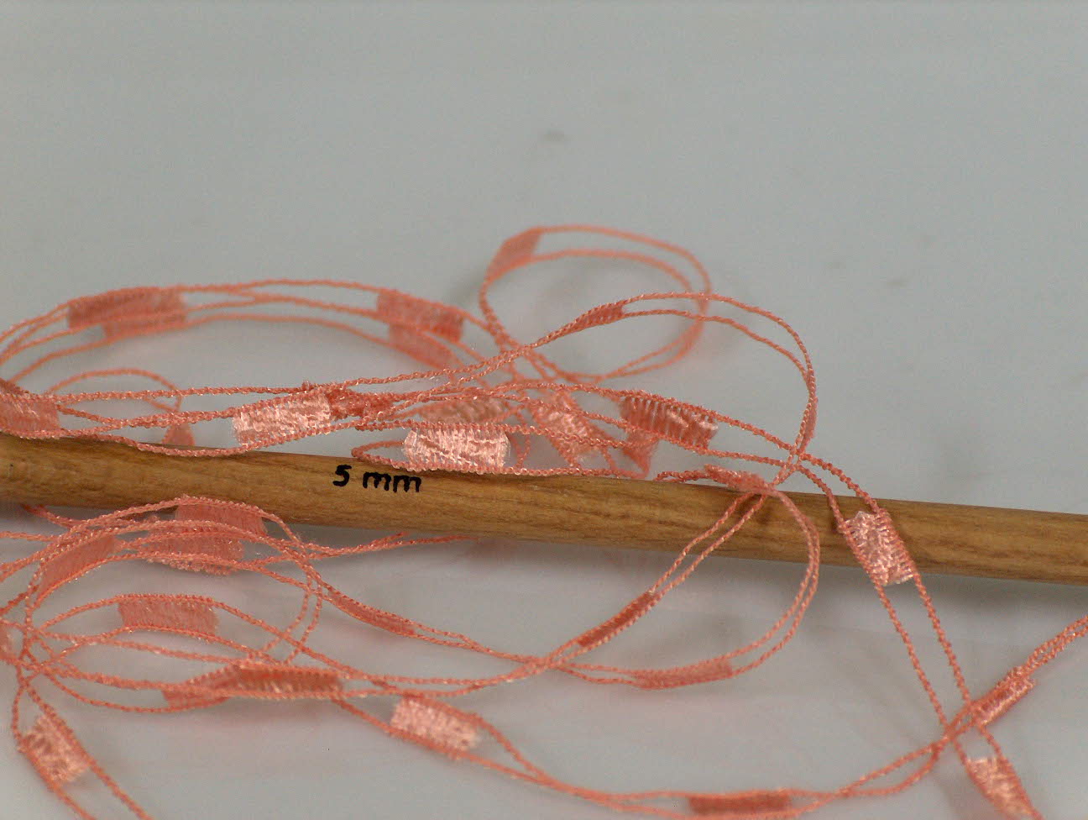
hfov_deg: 14.5
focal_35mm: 136
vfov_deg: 10.9
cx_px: 544
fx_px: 4281
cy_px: 410
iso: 200
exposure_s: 1/24.7
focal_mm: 27.85
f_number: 3
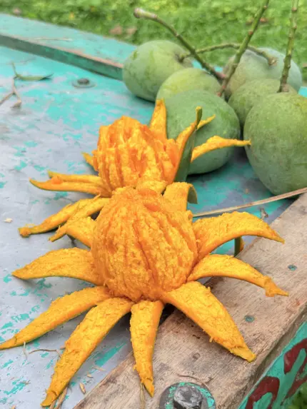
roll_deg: -0.3
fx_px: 567
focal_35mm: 48
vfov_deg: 39.6
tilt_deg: -31.2
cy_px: 204
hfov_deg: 30.3
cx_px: 154
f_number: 1.78
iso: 64
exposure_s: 1/534
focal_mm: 6.76
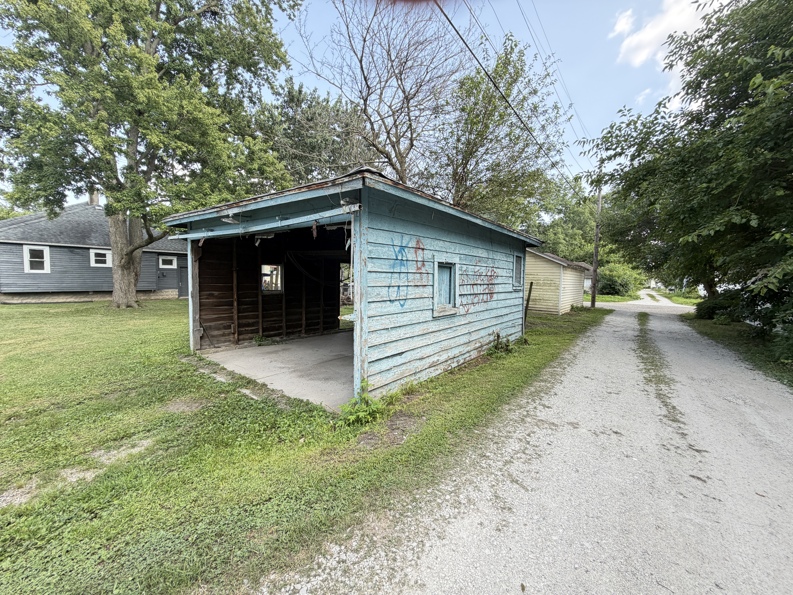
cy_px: 298
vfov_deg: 85.7
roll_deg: -1.5
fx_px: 321
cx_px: 396
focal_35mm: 14
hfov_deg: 102.1
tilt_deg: -3.0
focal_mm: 2.22
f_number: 2.2
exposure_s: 1/132
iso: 64
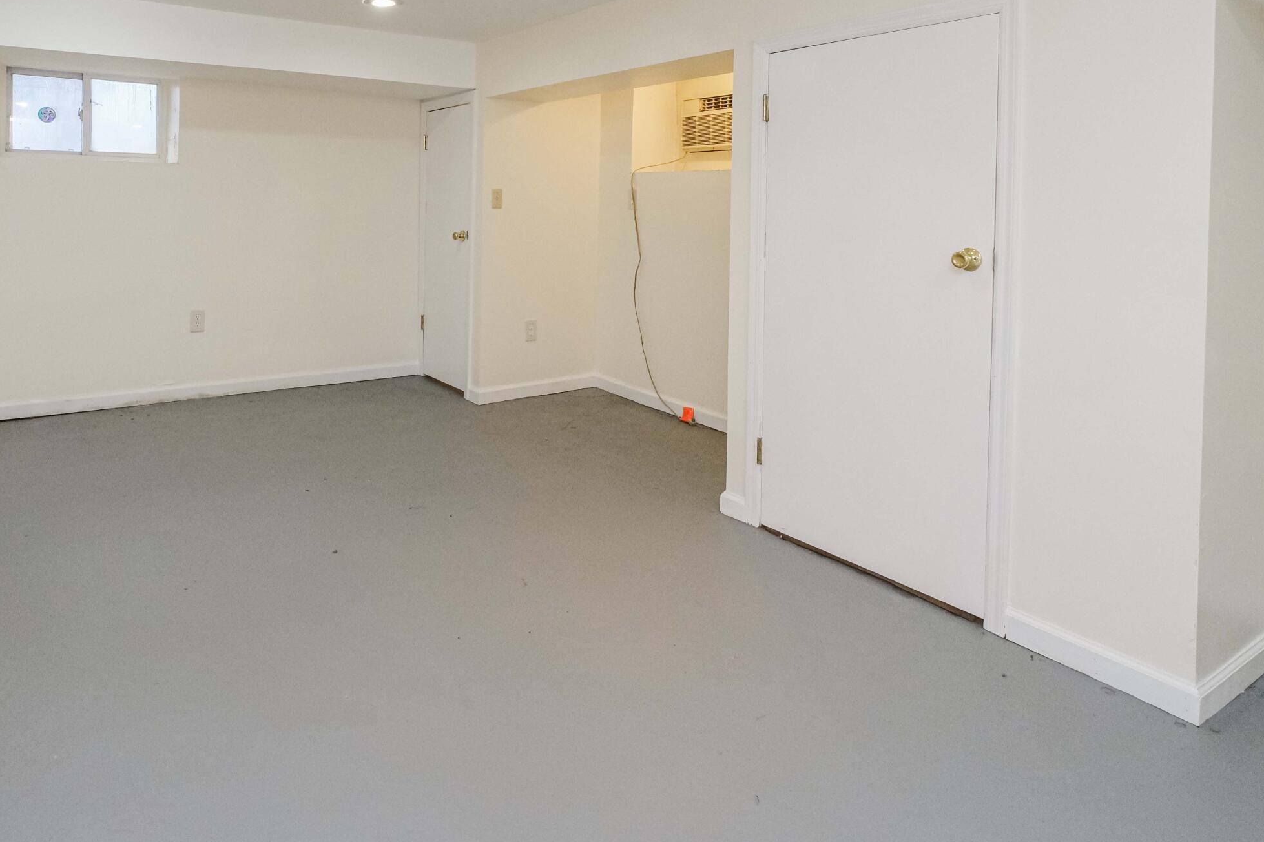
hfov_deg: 74.2
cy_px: 199
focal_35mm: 23
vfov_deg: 52.4
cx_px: 441
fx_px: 807
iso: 2500
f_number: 10
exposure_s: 1/60
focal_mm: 10
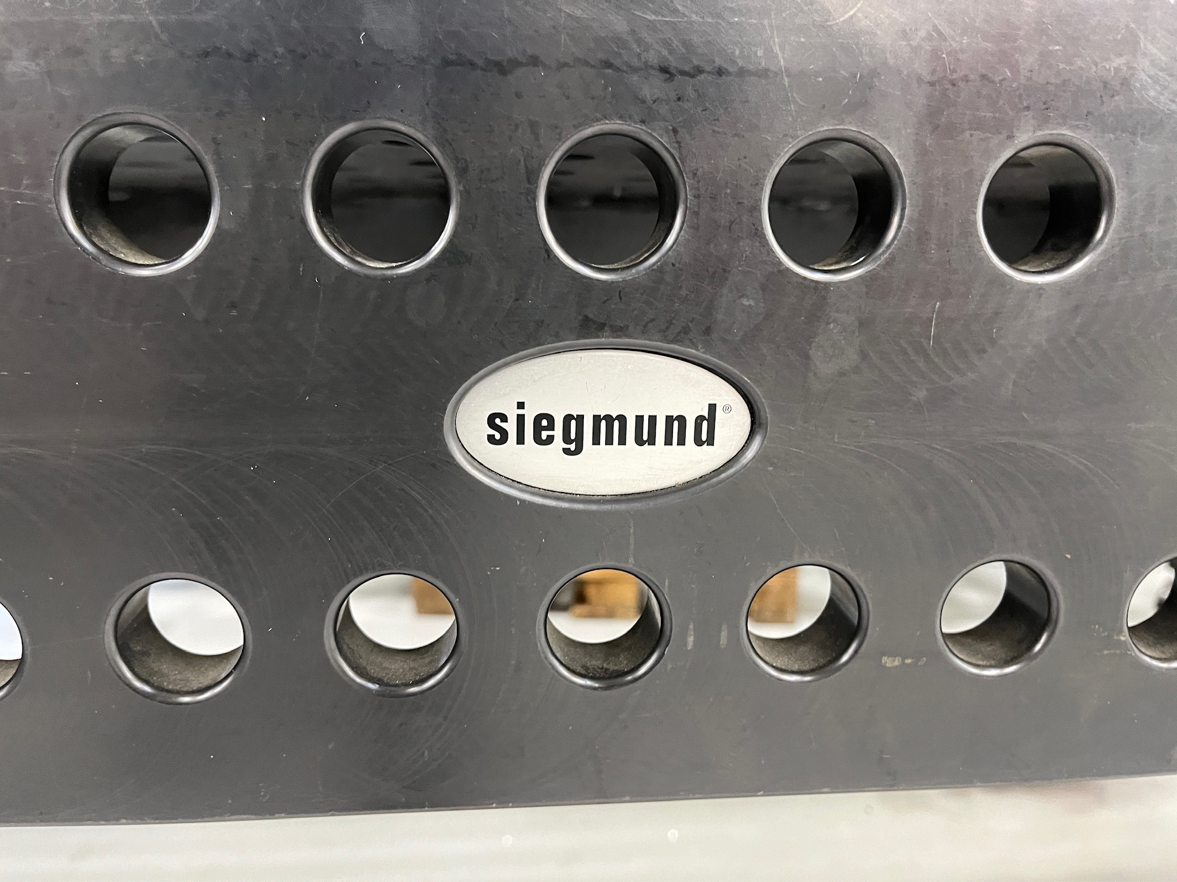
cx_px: 588
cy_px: 441
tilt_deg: -11.6
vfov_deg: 53.1
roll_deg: +0.2
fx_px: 884
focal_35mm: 26
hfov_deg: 67.3
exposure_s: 1/50
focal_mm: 5.1
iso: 400
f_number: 1.6
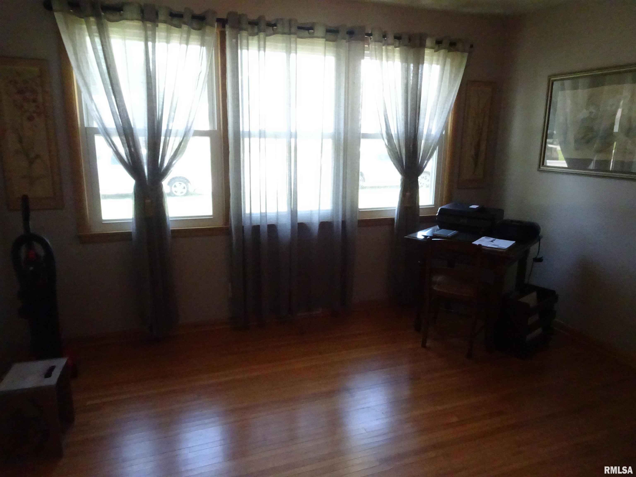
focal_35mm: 24
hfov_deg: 71.6
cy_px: 238
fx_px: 441
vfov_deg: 56.8
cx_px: 318
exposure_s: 1/250
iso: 2000
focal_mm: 4.1
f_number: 3.5
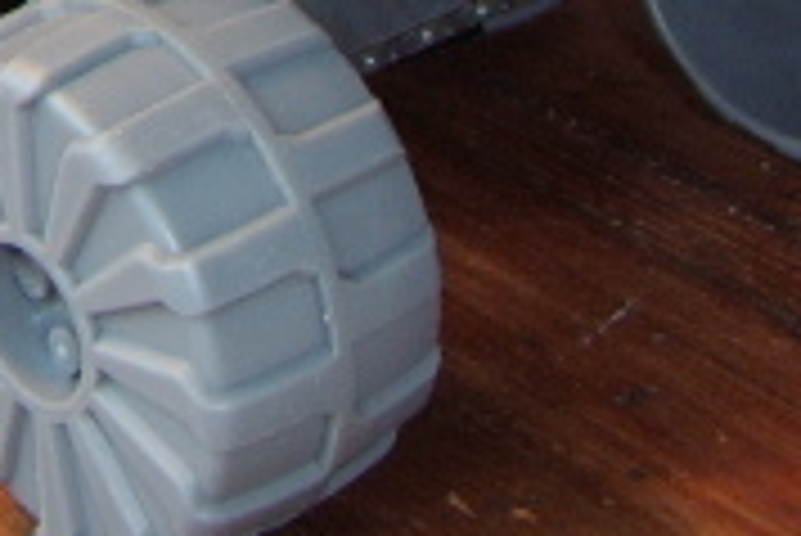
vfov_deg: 10.9
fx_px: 2583
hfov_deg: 17.5
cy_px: -477
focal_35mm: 116
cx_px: 225
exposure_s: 1/30
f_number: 2.7
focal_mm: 8.13
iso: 141
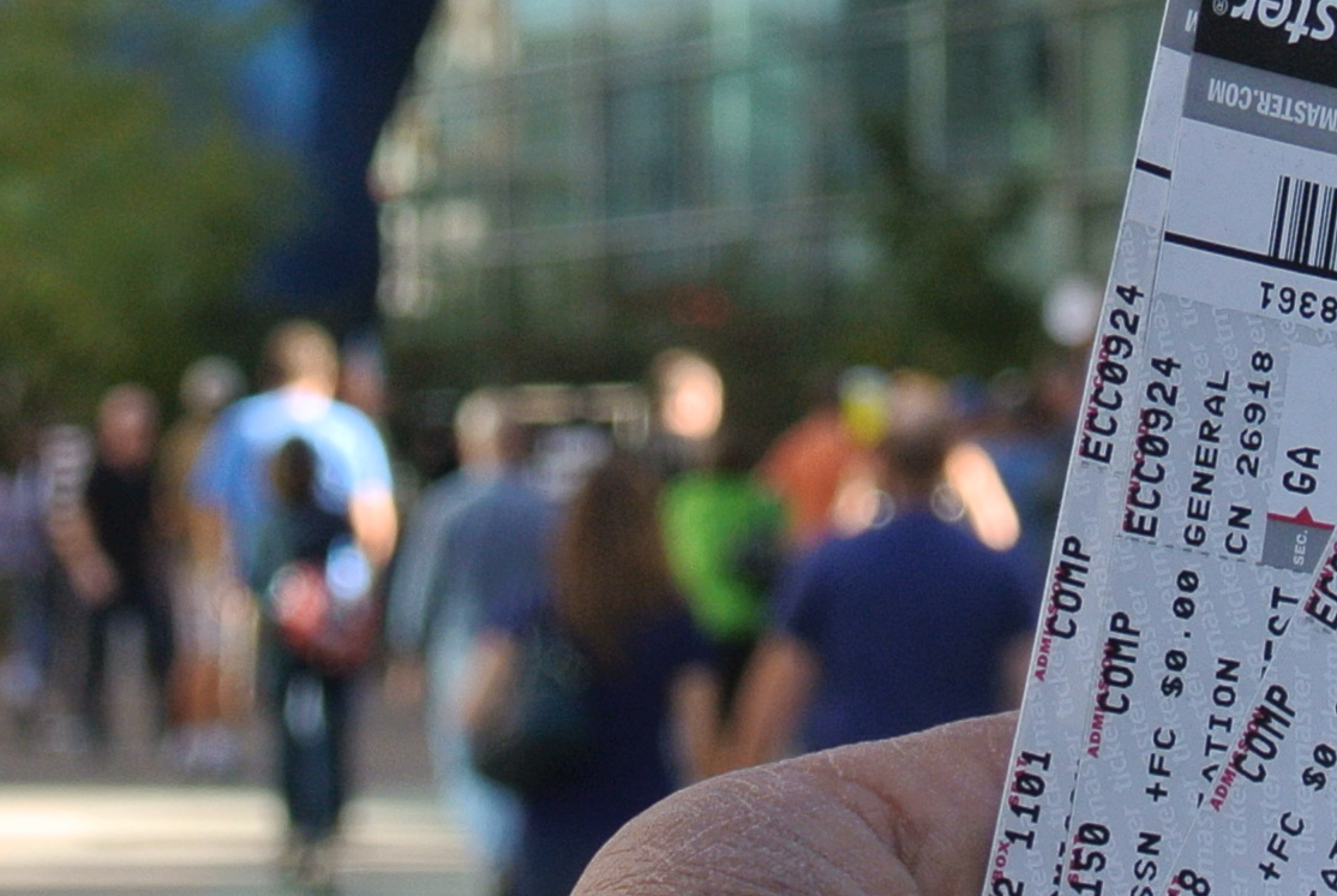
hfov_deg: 9.7
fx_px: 7884
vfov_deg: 6.5
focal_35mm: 212
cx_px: 1050
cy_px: 322
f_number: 5
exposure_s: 1/200
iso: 200
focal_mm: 22.7
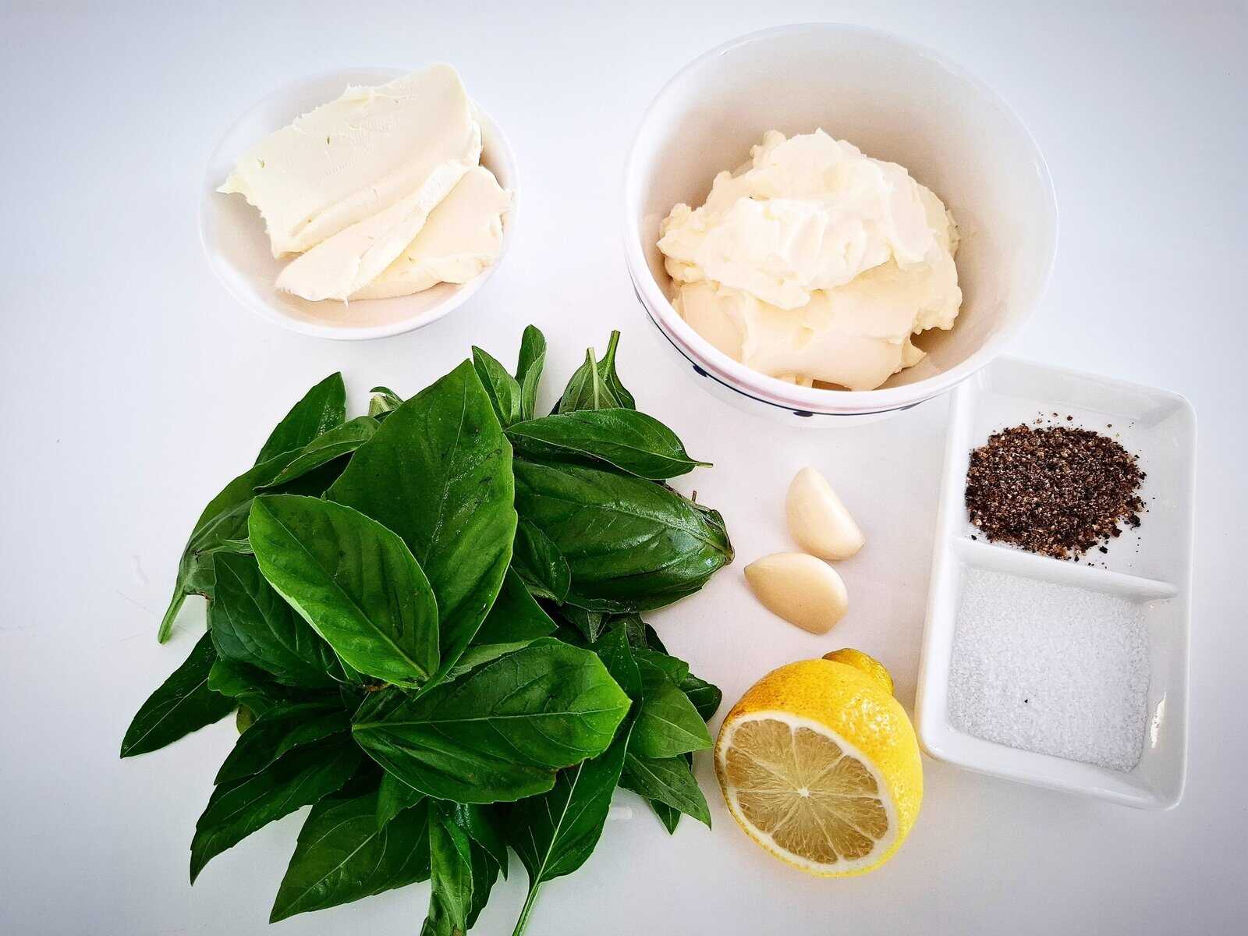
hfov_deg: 73.9
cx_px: 624
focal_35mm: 23
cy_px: 468
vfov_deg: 58.9
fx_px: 829
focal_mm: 5.54
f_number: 1.8
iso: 320
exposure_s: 1/100
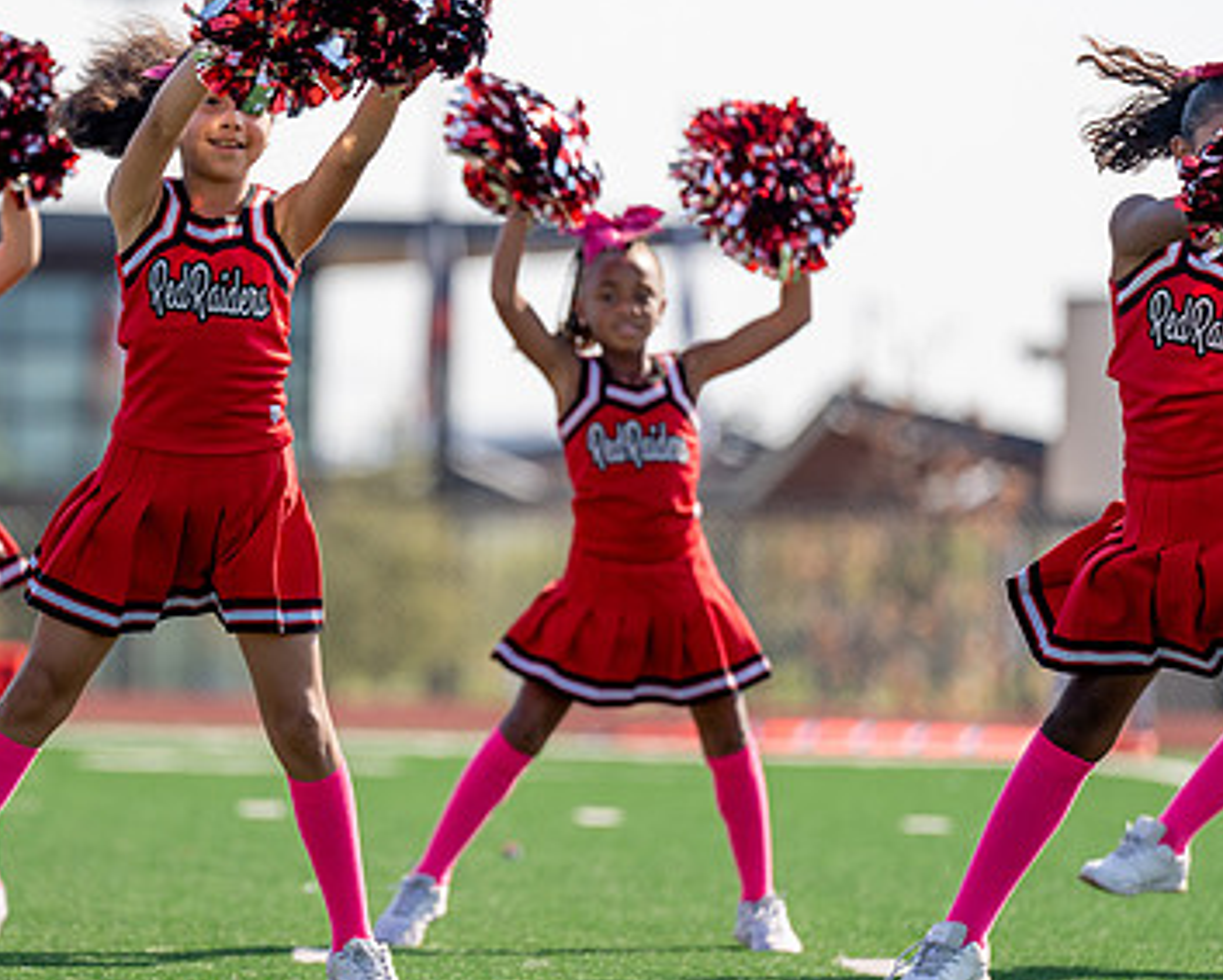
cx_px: 274
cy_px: 502
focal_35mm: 330
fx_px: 11955
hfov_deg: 5.9
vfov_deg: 4.7
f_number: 2.8
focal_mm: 200
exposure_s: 1/1250
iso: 100
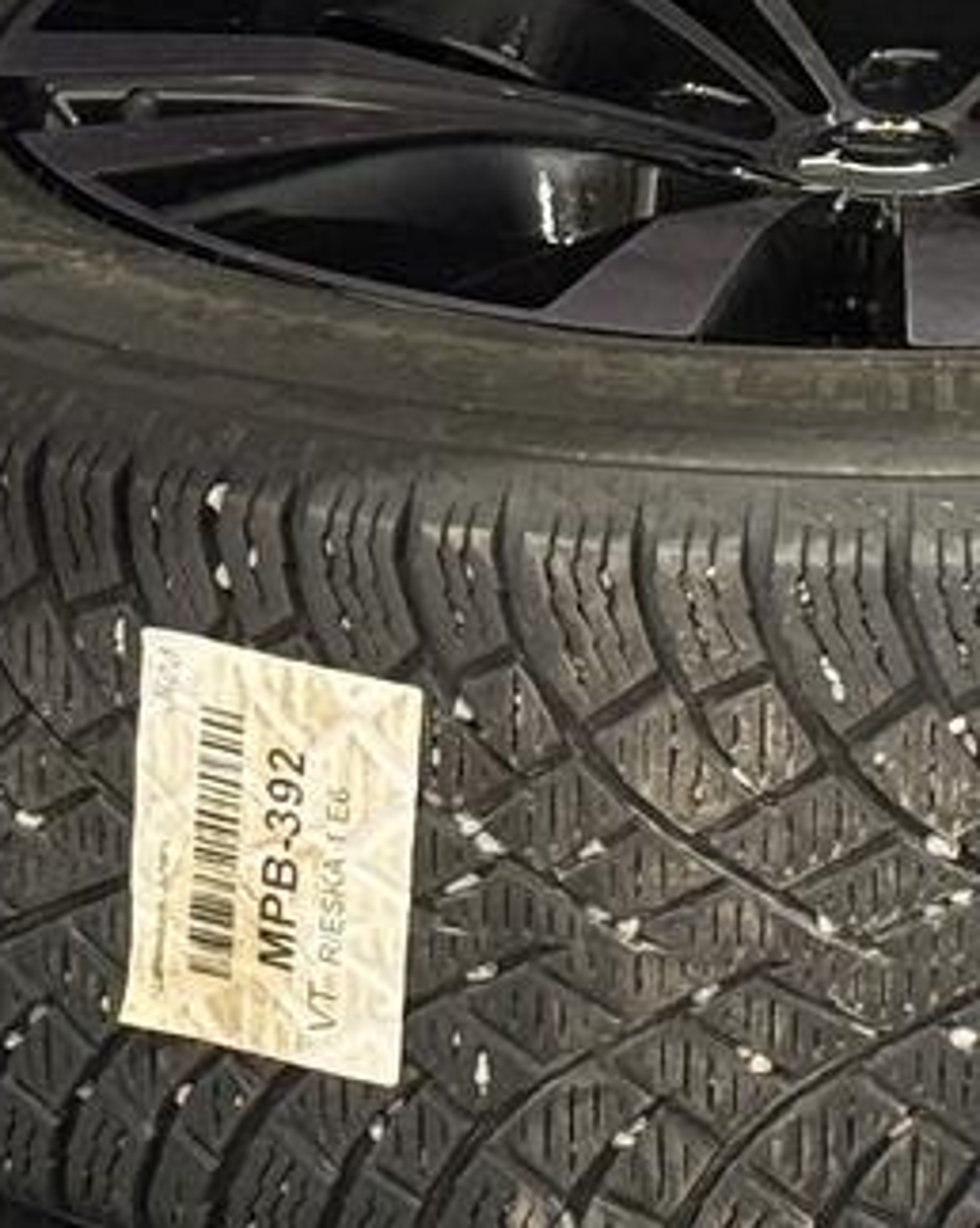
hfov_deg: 7.4
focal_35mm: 209
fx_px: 7585
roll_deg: +0.1
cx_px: 923
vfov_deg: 9.2
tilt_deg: -13.0
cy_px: 61
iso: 250
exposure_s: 1/56
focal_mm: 6.76
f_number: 1.78
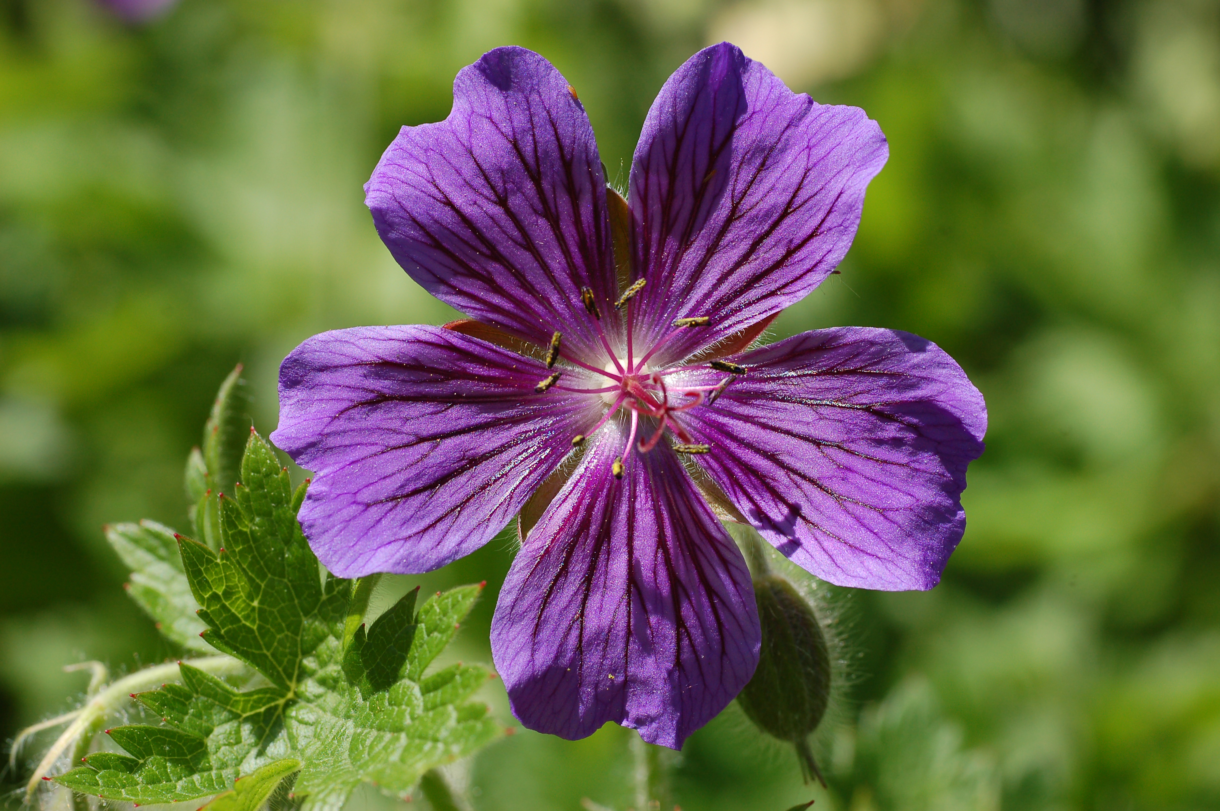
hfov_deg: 19.5
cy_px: 406
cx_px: 610
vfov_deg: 13.0
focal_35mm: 105
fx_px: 3555
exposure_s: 1/400
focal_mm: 70
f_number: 8
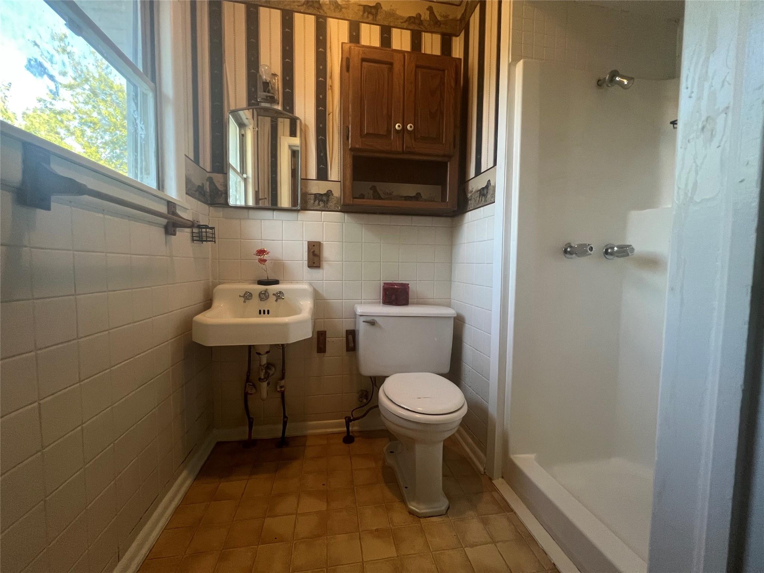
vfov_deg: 89.9
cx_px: 382
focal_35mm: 13
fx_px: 287
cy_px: 286
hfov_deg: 106.2
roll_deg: -1.4
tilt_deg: -4.2
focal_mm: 1.57
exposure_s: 1/60
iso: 200
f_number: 1.8
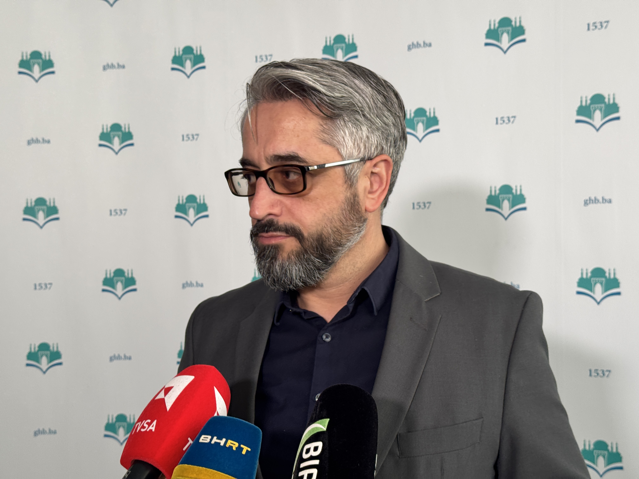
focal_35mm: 48
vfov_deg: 30.3
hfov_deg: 39.7
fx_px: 886
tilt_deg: -1.8
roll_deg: +1.7
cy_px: 240
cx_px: 320
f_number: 1.78
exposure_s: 1/60
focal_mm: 6.76
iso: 125
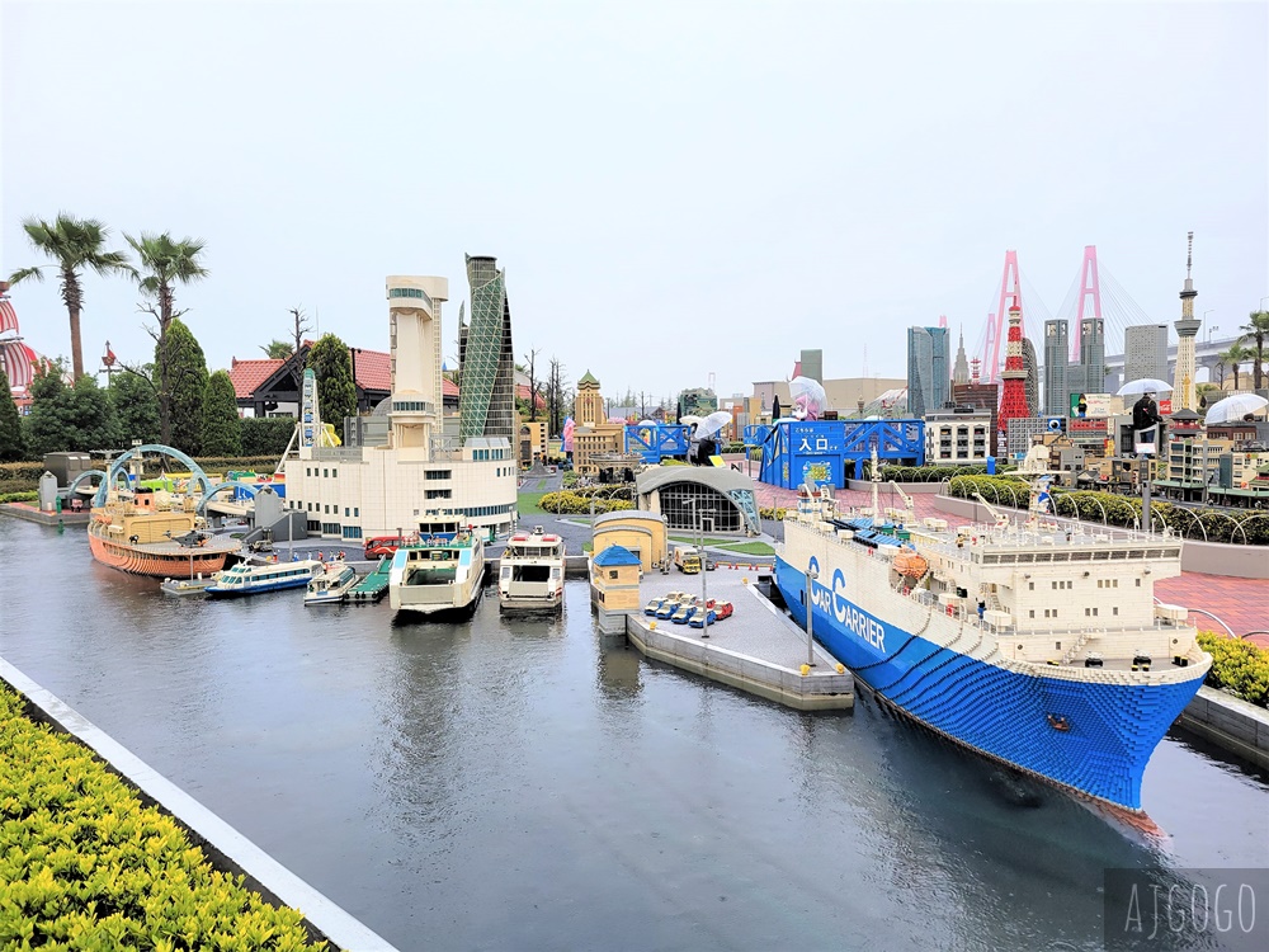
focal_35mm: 26
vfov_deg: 53.1
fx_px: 953
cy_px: 476
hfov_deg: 67.3
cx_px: 634
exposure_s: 1/717
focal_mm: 5.4
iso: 40
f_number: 1.8
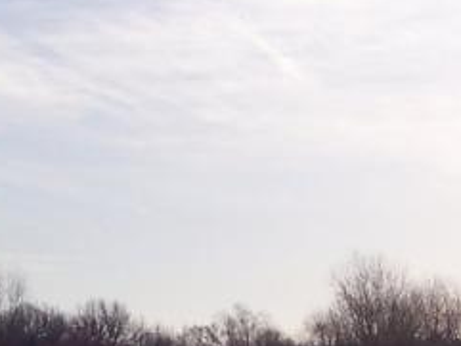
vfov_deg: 9.6
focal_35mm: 153
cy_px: 340
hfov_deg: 12.9
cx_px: 161
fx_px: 2039
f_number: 4.8
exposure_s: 1/1000
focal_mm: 6
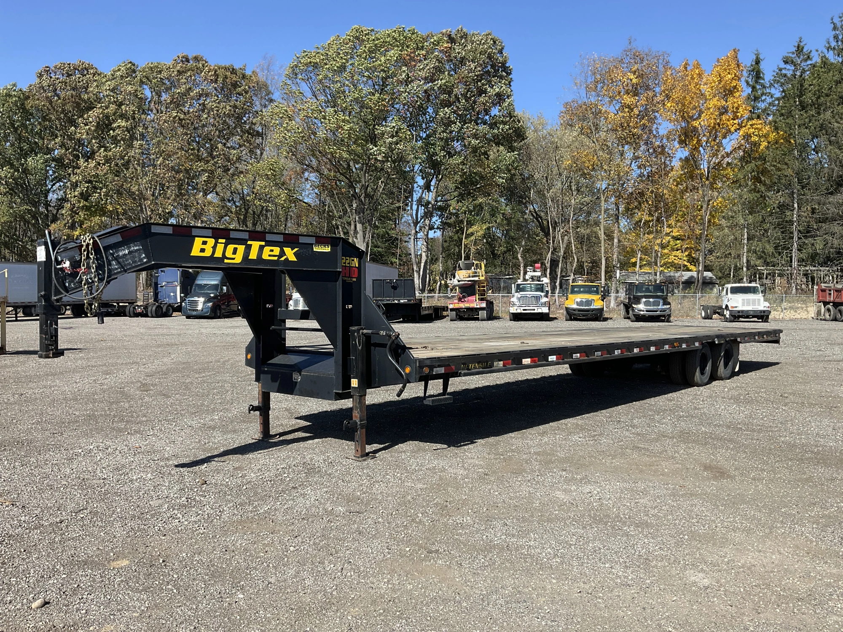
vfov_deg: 48.2
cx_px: 422
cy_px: 316
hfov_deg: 61.7
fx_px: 706
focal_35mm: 29
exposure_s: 1/1377
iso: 25
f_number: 1.8
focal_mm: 3
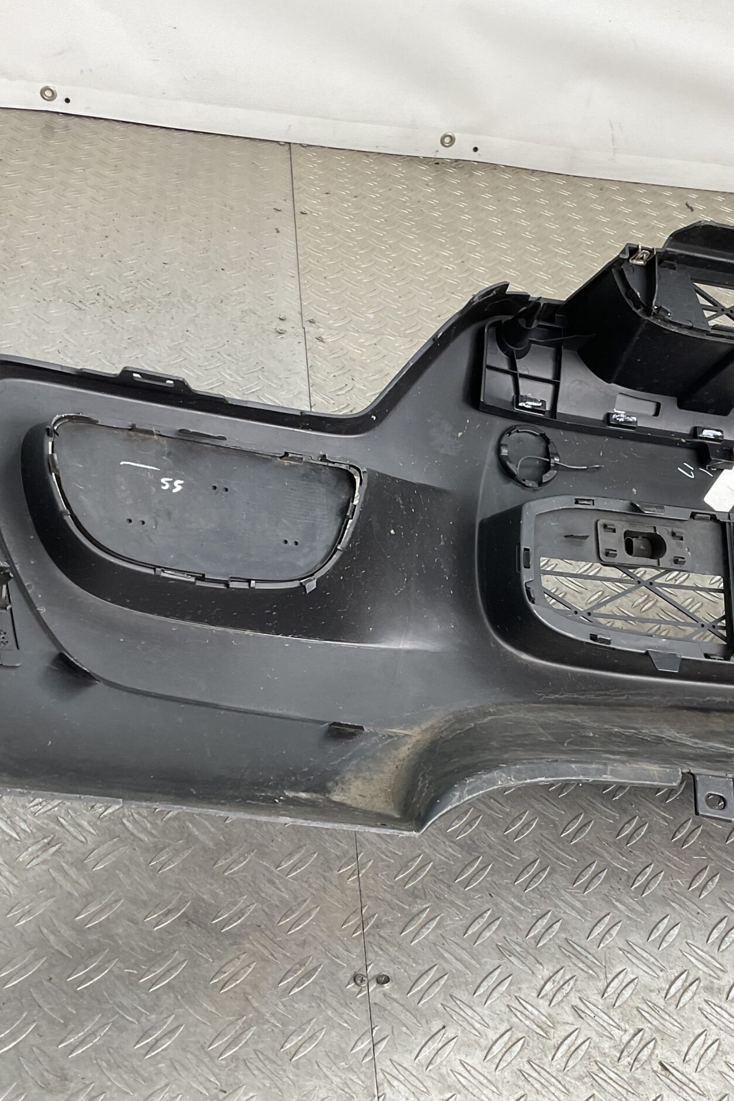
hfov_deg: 32.6
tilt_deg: -36.9
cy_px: 559
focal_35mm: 41
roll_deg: -14.8
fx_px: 1253
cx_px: 393
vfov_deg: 47.4
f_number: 1.8
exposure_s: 1/100
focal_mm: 3
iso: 25
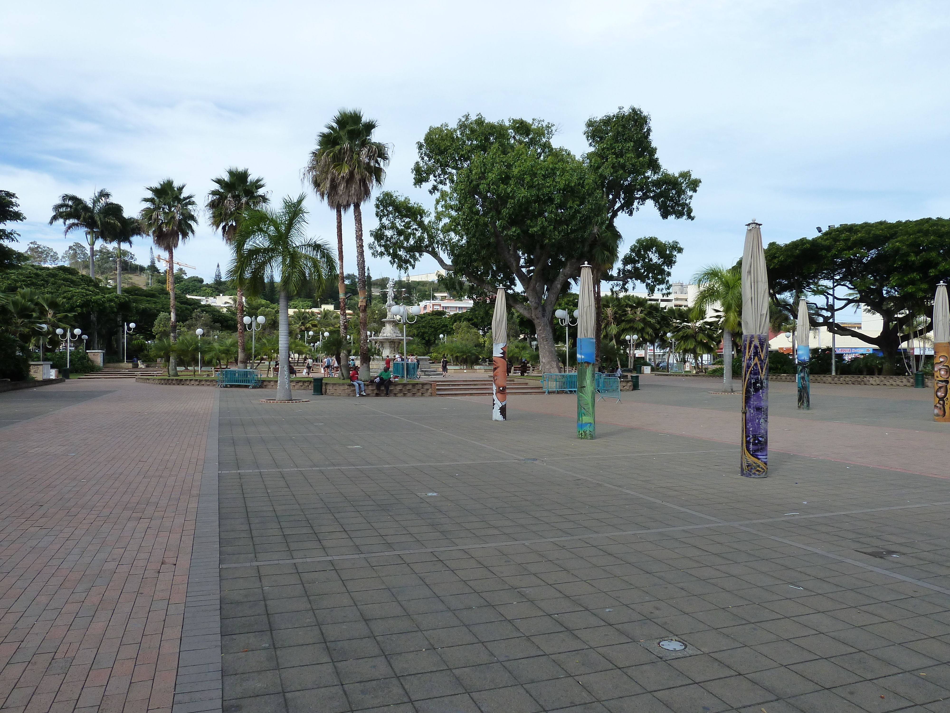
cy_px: 356
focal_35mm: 25
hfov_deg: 69.4
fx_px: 686
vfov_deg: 54.9
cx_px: 475
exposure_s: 1/400
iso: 125
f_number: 4.5
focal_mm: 4.1
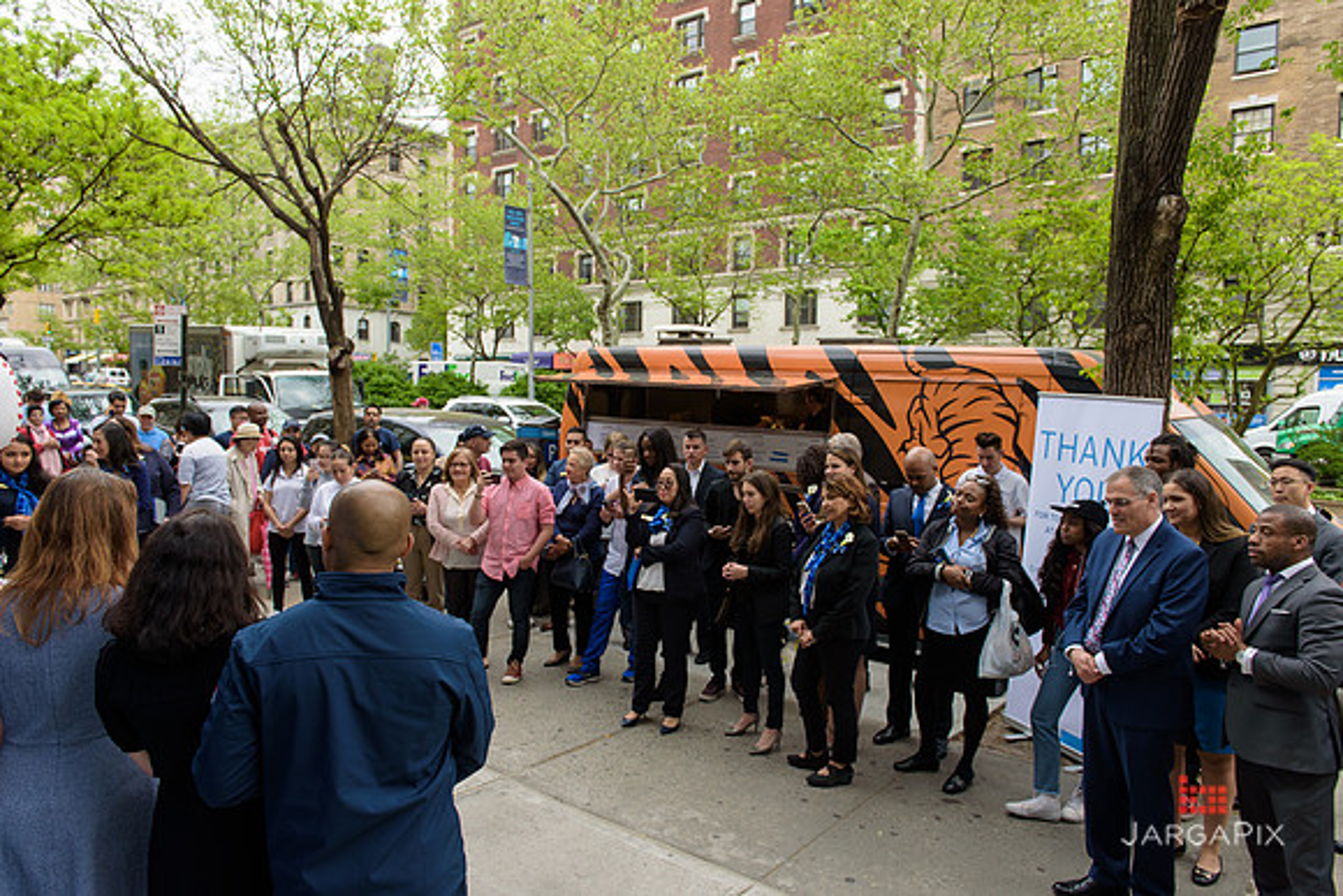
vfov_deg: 53.2
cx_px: 672
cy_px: 448
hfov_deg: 73.7
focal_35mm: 24
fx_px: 896
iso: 200
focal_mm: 24
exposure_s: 1/250
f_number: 5
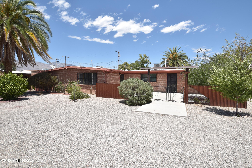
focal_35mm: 16
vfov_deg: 72.0
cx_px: 126
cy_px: 84
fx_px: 115
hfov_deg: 95.0
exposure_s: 1/800
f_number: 9
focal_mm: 11
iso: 400
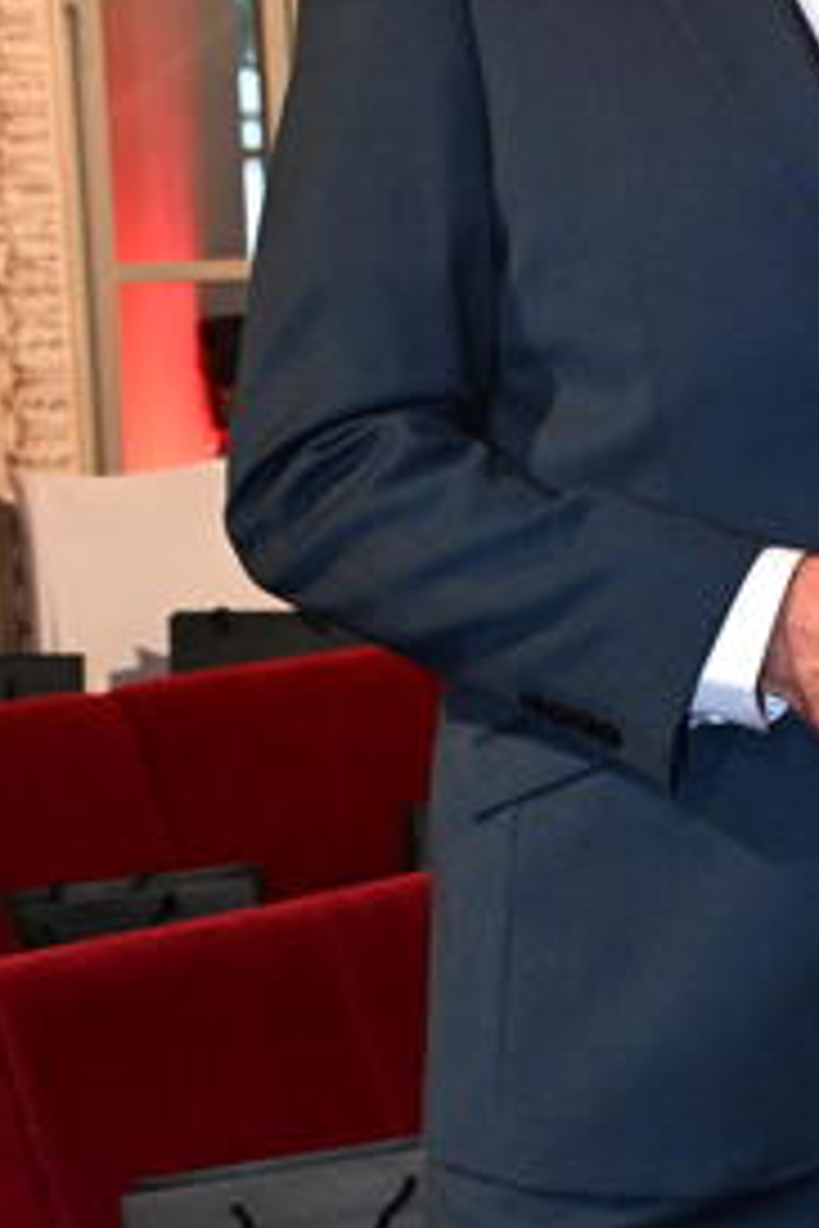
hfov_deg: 11.9
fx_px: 3818
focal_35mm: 112
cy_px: 861
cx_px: 1098
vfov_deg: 18.2
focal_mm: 29.5
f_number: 5
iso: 1600
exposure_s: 1/160
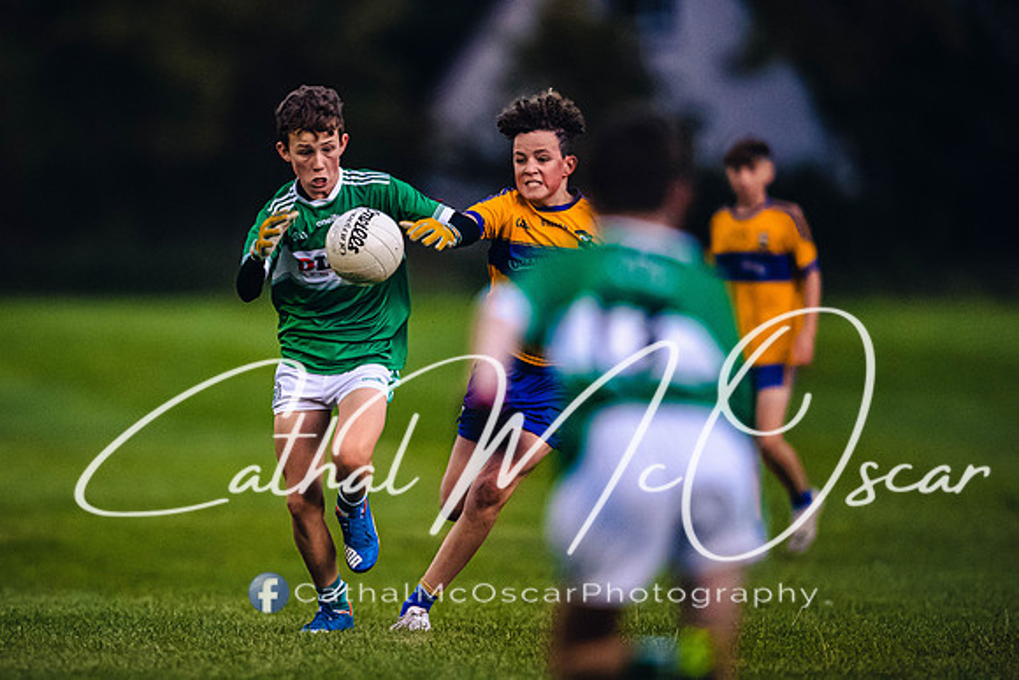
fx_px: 17431
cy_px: 346
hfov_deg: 3.3
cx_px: 305
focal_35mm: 616
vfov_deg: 2.2
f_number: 2.8
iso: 3200
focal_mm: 400
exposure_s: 1/500
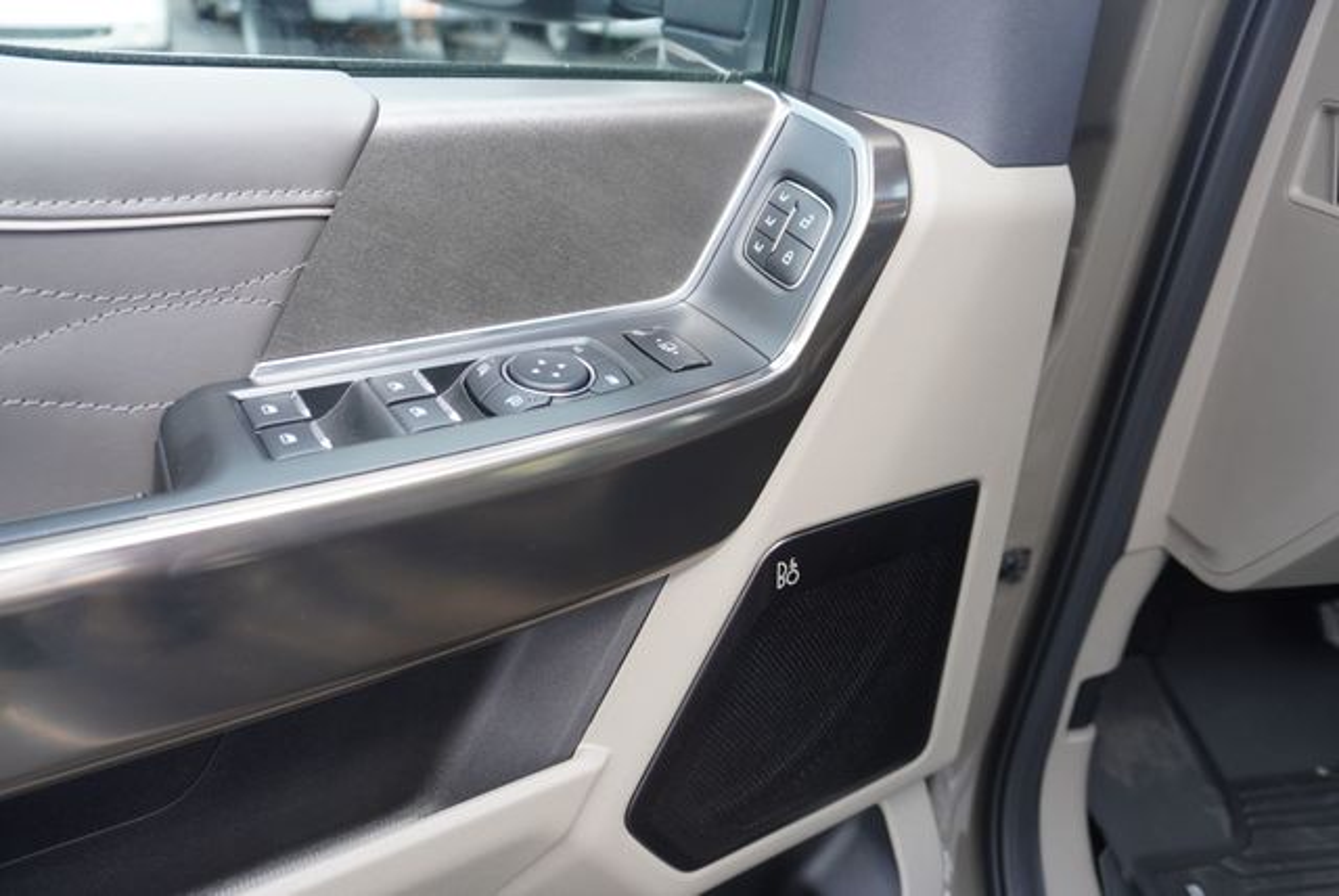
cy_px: 448
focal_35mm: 27
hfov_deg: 67.3
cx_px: 670
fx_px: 1005
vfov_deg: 48.0
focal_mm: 18
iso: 100
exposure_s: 1/60
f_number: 4
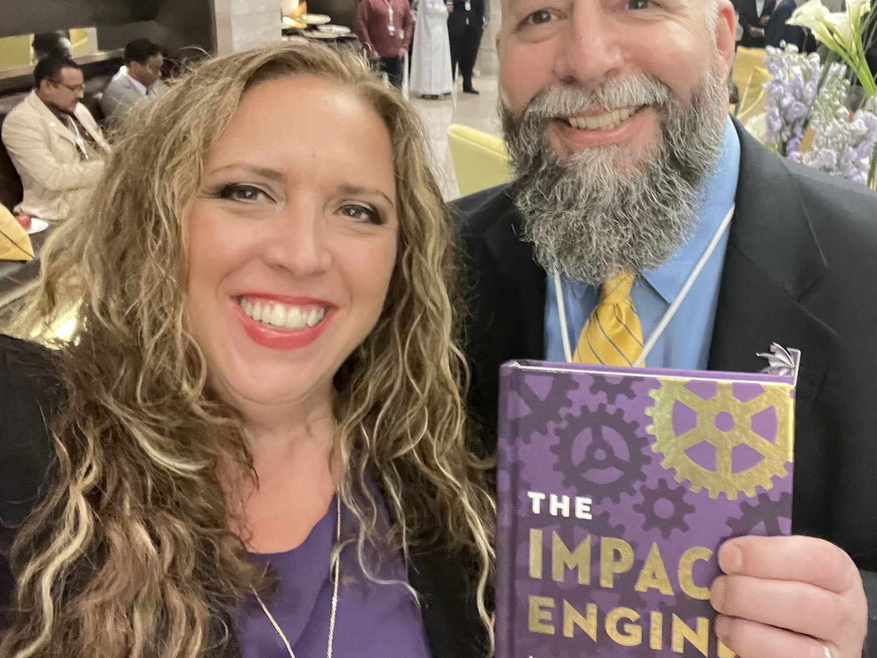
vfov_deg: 44.8
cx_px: 553
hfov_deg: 57.6
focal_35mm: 31
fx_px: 786
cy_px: 220
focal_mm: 2.71
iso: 1000
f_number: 2.2
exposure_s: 1/15
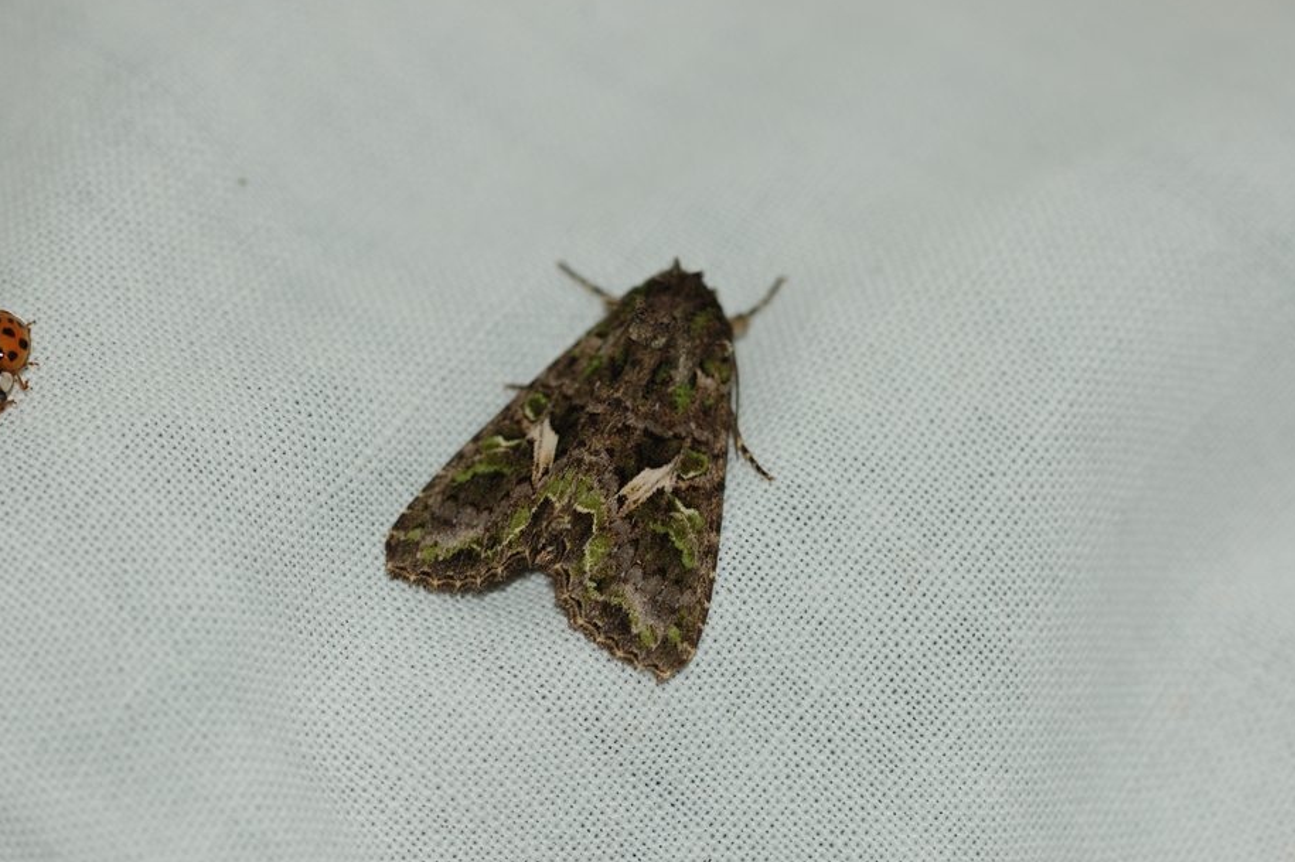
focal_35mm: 166
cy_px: 436
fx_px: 5951
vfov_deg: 8.3
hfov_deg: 12.4
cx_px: 624
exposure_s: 1/60
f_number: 6.3
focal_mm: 105
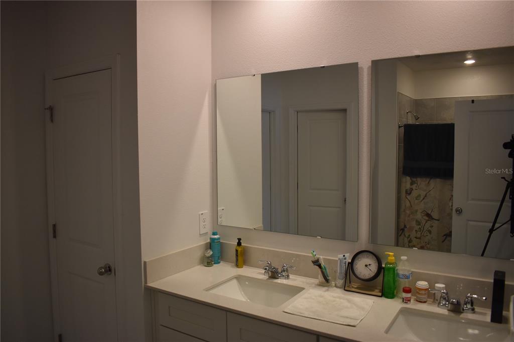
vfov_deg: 47.9
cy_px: 171
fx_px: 385
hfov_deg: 67.4
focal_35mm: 27
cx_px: 257
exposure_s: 1/250
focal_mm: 18
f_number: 3.5
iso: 800
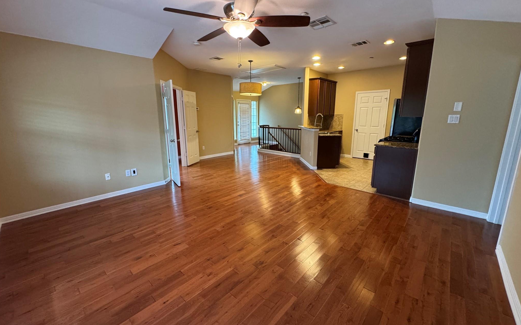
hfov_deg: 101.5
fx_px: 213
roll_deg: +0.2
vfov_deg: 74.8
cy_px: 156
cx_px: 261
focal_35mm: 15
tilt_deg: -11.6
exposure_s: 1/60
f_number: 2.2
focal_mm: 2.22
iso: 400
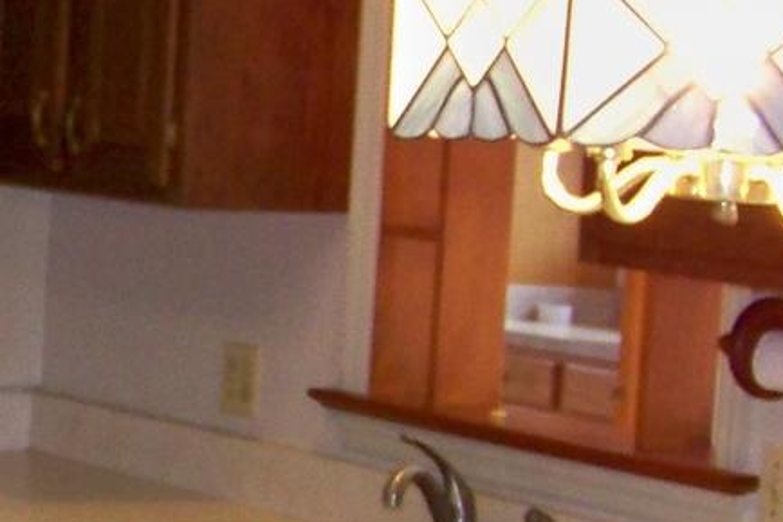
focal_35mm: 162
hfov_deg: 12.2
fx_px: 3522
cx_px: -289
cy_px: 403
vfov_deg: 8.5
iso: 200
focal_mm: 5.85
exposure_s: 1/30
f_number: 2.8
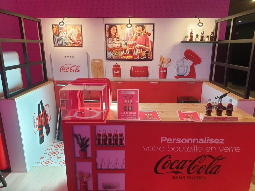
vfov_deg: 53.1
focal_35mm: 26
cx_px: 128
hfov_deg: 67.3
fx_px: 192
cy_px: 96
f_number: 2.4
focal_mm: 4.3
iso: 250
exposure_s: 1/50
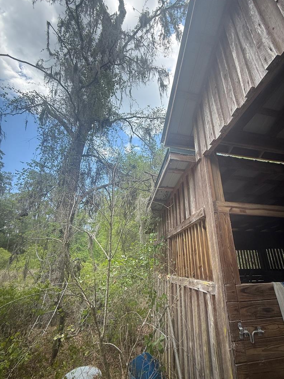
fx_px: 175
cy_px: 195
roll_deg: +0.5
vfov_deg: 94.5
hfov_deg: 77.7
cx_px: 161
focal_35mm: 16
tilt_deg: +22.0
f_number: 2.2
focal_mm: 2.22
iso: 50
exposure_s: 1/181
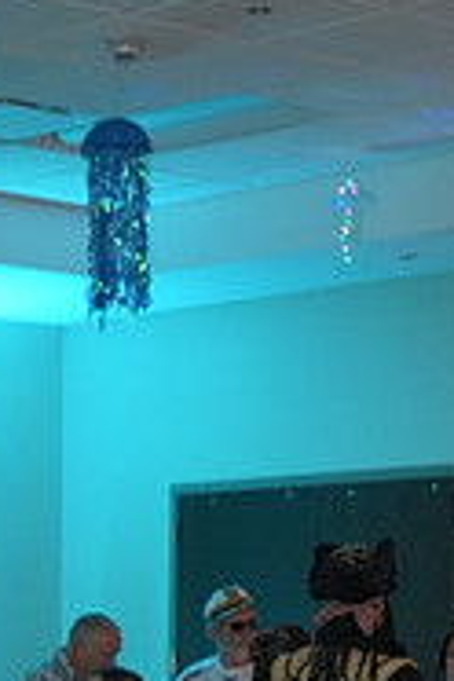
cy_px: 930
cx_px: -163
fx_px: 2837
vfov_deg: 13.1
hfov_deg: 9.0
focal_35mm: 150
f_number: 4
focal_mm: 48
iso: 3200
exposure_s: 1/200
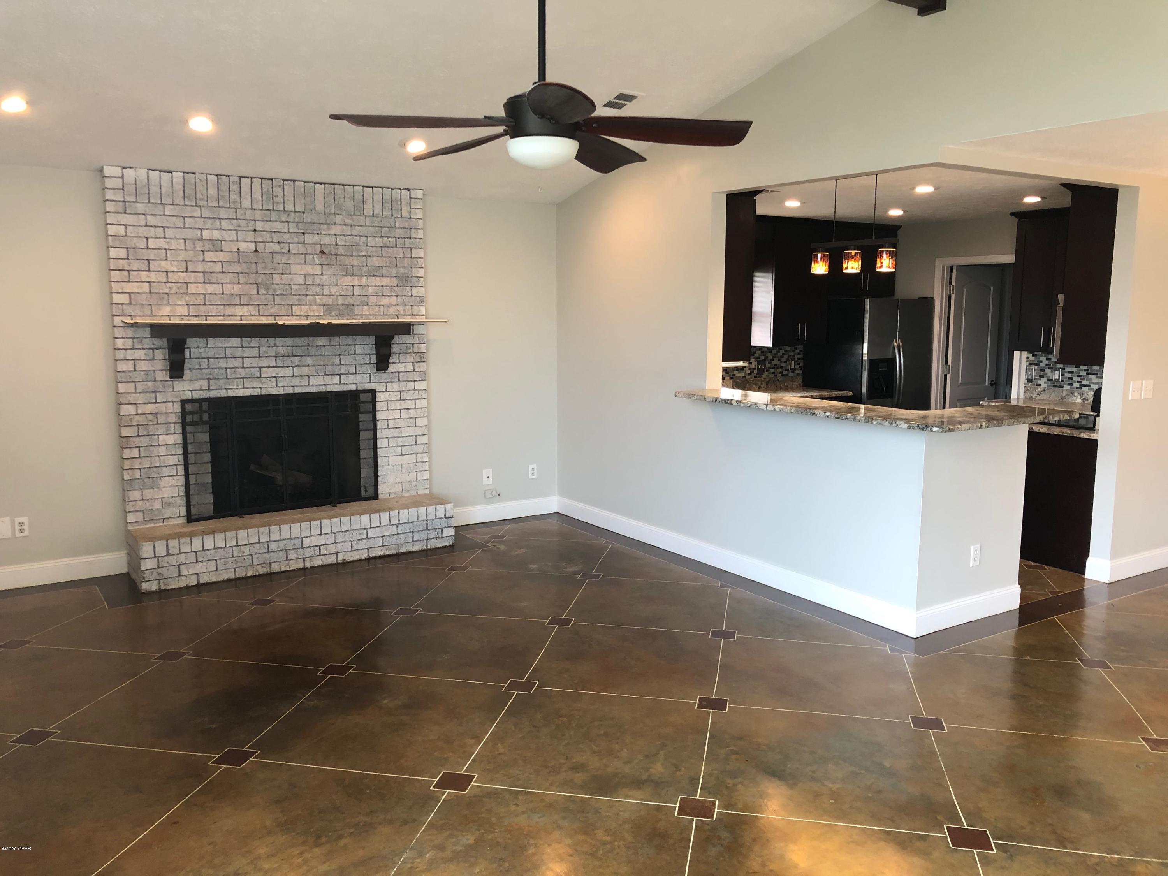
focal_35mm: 28
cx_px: 584
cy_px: 438
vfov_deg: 49.7
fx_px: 945
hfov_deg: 63.4
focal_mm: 4
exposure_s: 1/30
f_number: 1.8
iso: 40
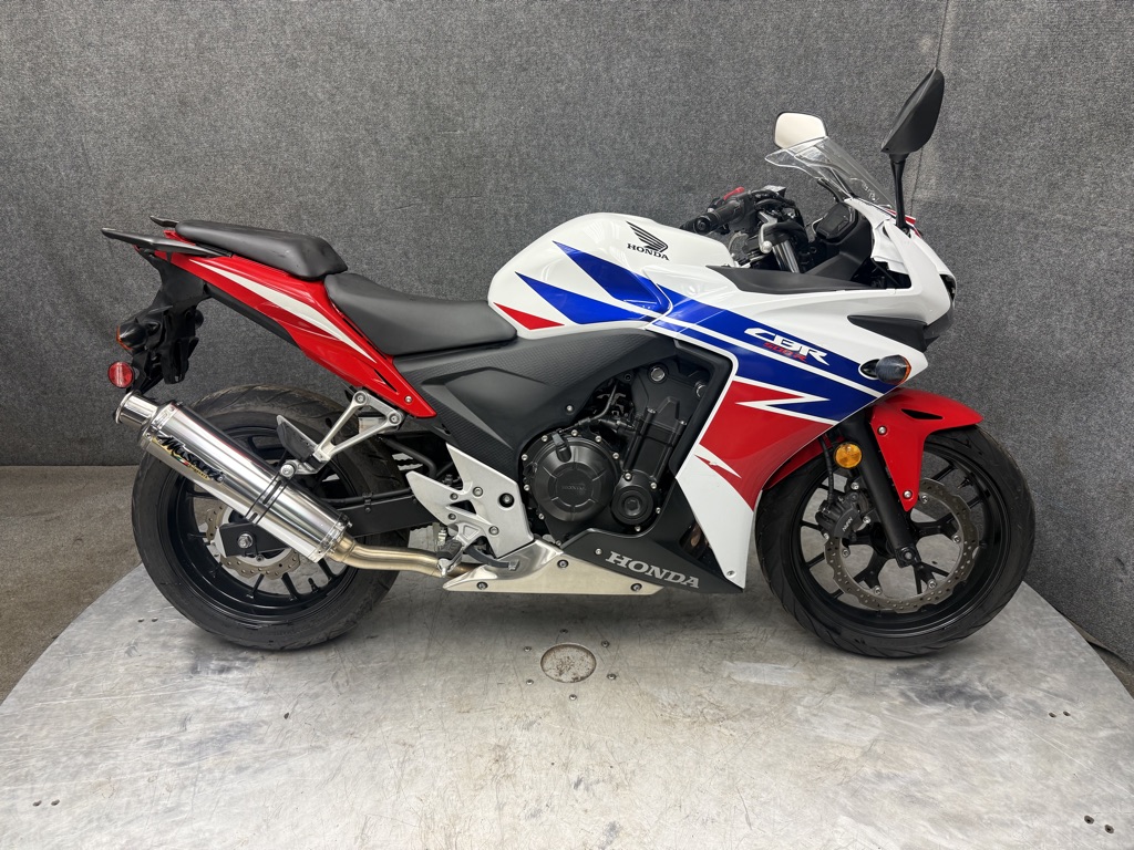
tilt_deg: -25.8
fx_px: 786
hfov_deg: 71.6
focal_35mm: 24
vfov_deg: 56.8
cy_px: 425
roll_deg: -0.2
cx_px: 567
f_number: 1.78
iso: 125
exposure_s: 1/120
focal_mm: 6.76
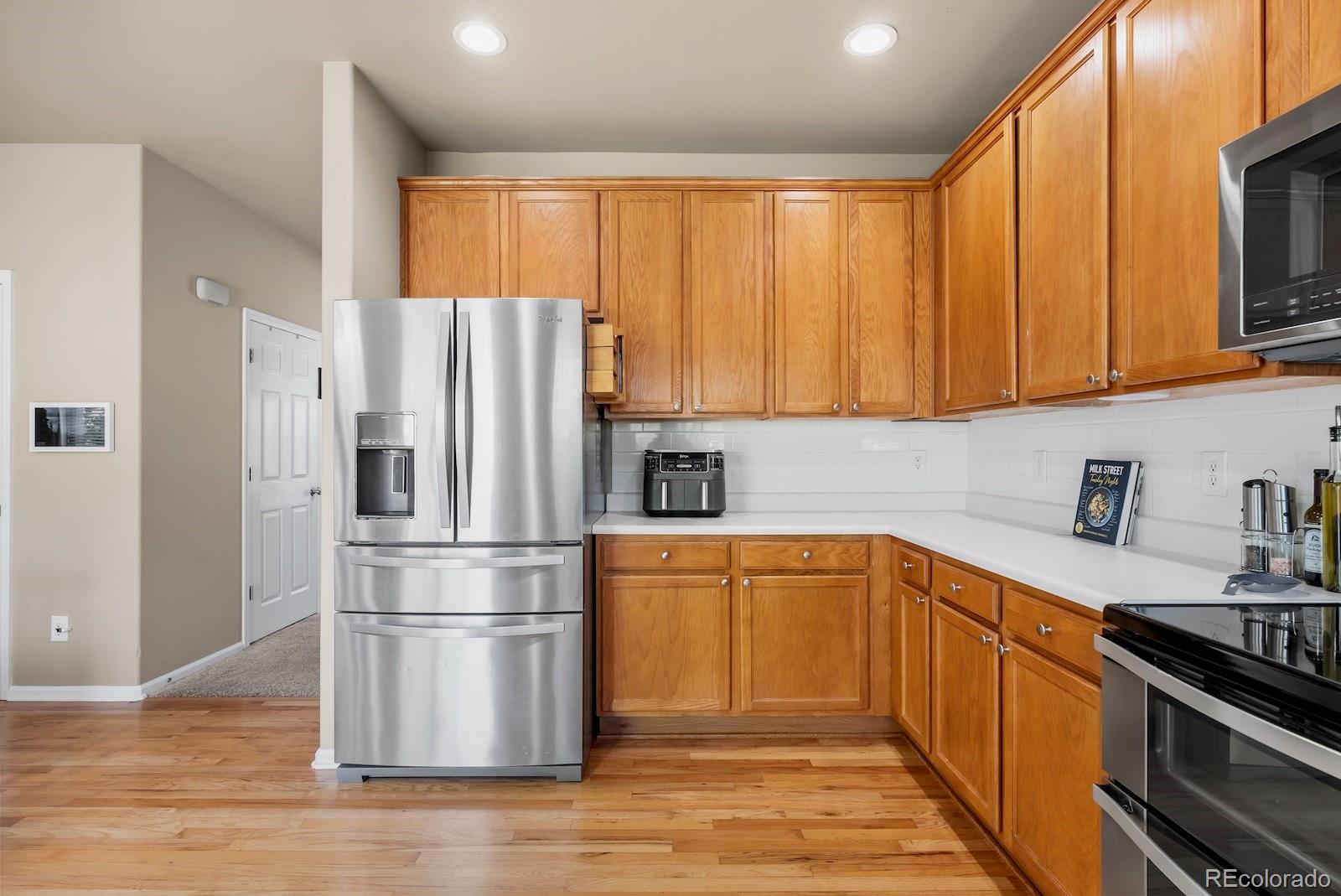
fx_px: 634
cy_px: 448
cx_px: 670
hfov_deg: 93.2
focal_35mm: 17
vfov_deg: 70.5
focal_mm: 17
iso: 200
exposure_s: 1/1.25
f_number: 8
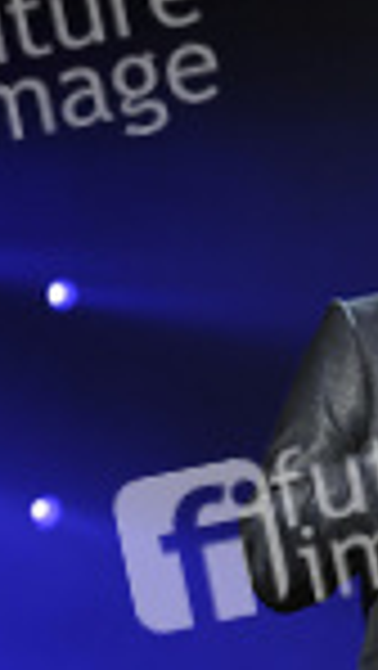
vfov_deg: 11.6
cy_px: 751
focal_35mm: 183
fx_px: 3255
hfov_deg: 6.6
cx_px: 477
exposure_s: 1/160
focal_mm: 65
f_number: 2.8
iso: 1600
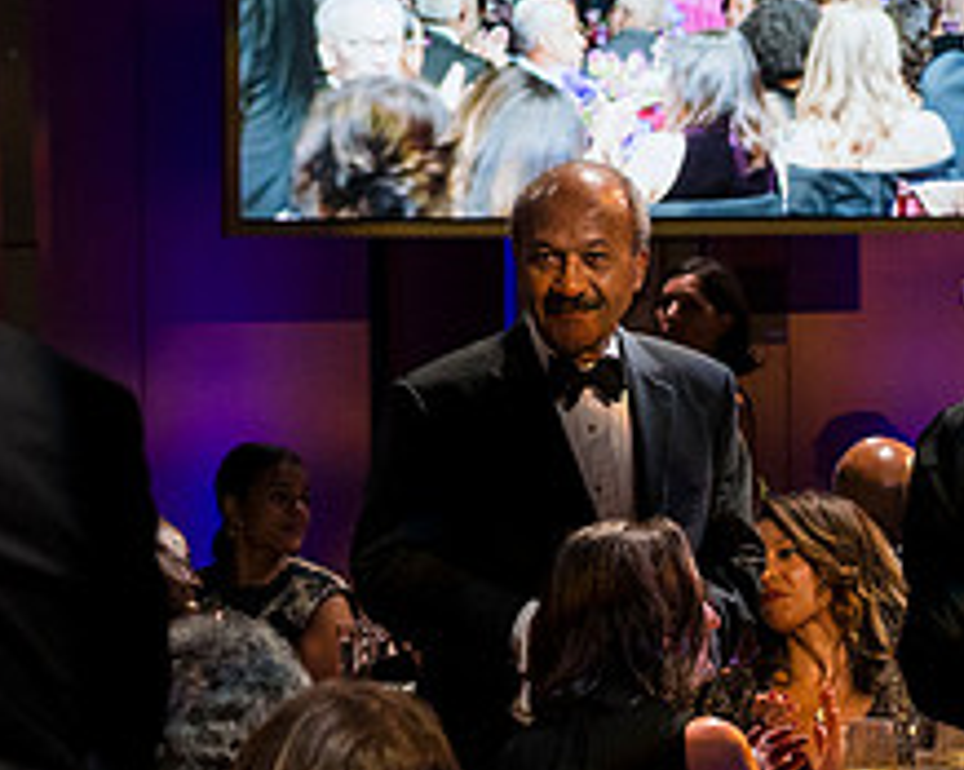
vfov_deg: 6.7
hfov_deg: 8.3
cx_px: 593
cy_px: 314
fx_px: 6613
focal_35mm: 232
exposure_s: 1/200
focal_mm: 62
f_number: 3.5
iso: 900
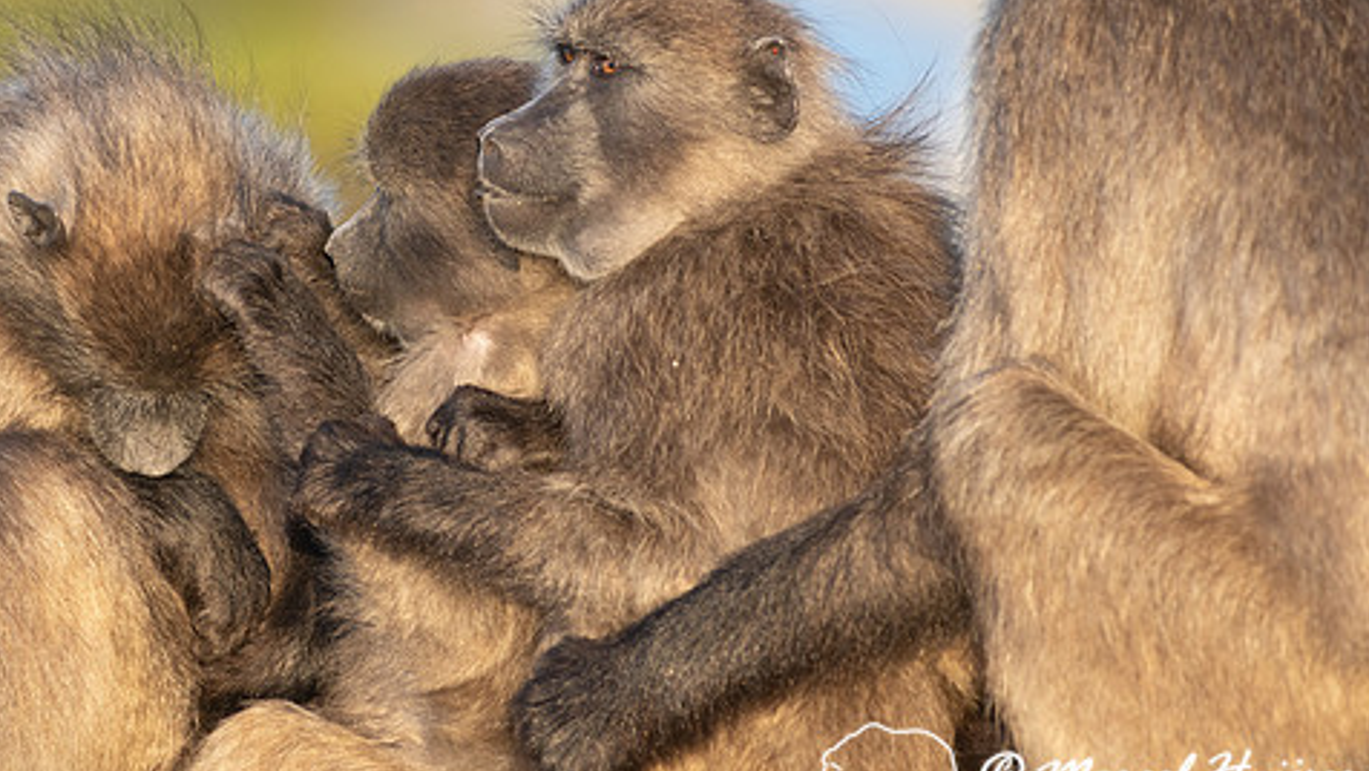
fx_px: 28974
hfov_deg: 2.7
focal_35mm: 798
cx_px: 535
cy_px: 297
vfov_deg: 1.5
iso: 800
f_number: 11
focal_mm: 600
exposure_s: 1/400
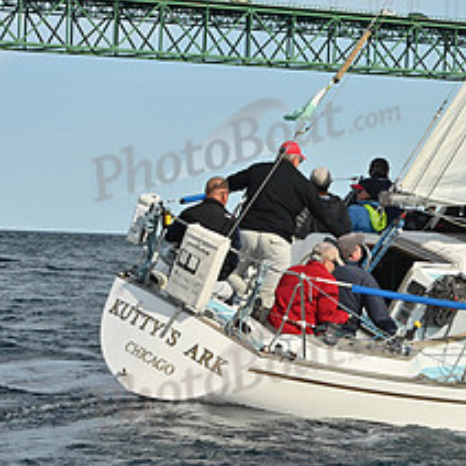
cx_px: 517
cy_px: 228
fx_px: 2483
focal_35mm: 163
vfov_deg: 10.7
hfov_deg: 10.6
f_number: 11
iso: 320
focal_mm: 70
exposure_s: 1/1000
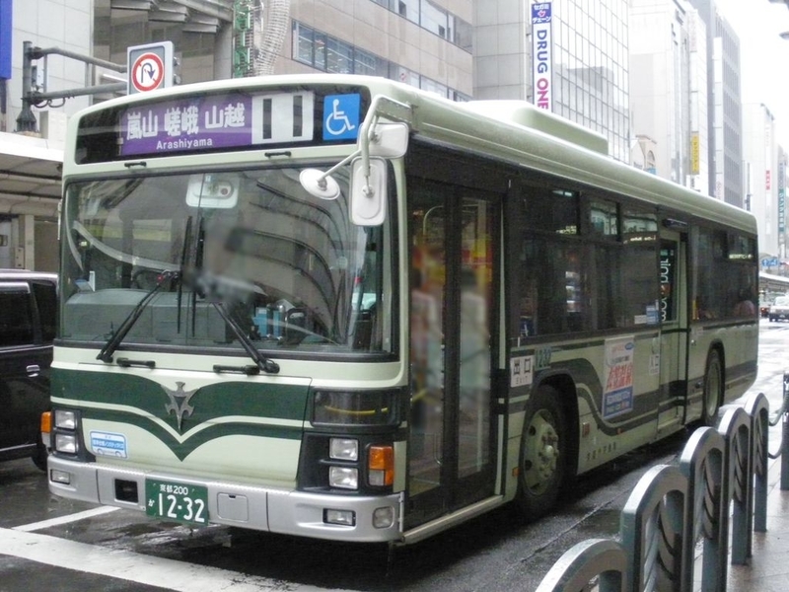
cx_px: 394
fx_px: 821
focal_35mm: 36
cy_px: 296
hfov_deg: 51.4
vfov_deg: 39.7
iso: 800
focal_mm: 6.3
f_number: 3.5
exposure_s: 1/250
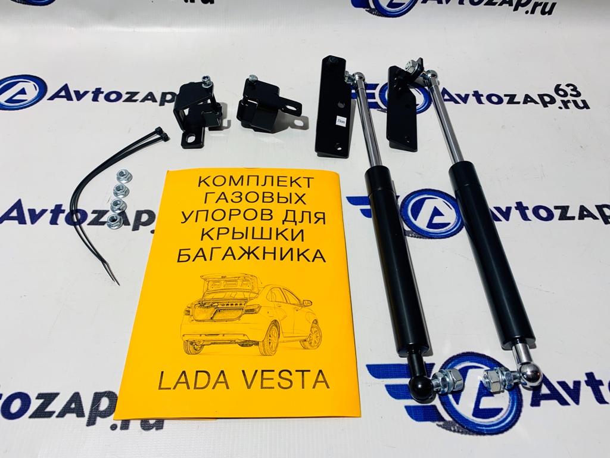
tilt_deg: -54.8
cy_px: 229
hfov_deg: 67.3
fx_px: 458
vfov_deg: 53.1
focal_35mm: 26
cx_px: 305
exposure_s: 1/100
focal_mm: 4.25
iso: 32
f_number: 1.8
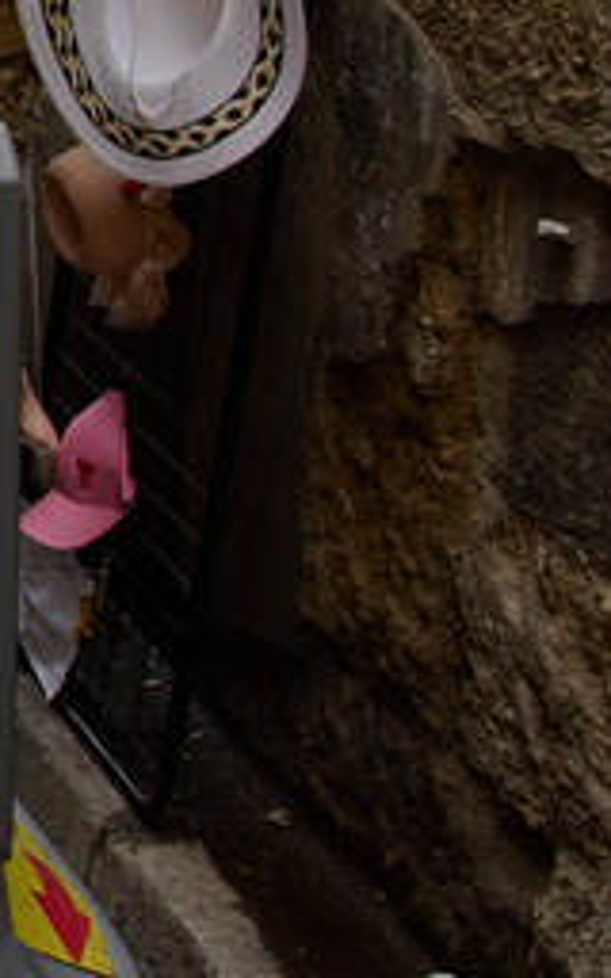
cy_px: -73
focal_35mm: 98
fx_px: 2611
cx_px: -1264
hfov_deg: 9.9
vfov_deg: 20.3
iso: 160
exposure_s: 1/320
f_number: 8
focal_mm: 24
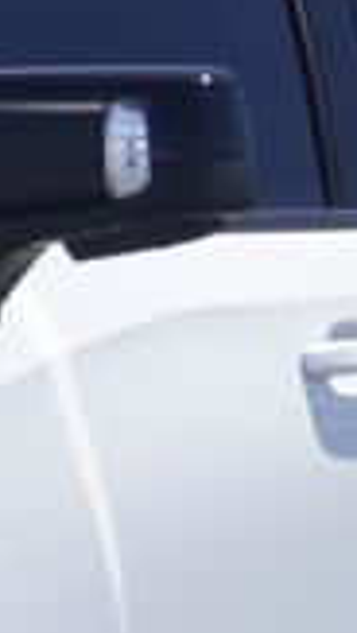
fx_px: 4650
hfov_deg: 4.3
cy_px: 718
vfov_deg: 7.7
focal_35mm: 277
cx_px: -563
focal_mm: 28
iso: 100
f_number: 8
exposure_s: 1/200
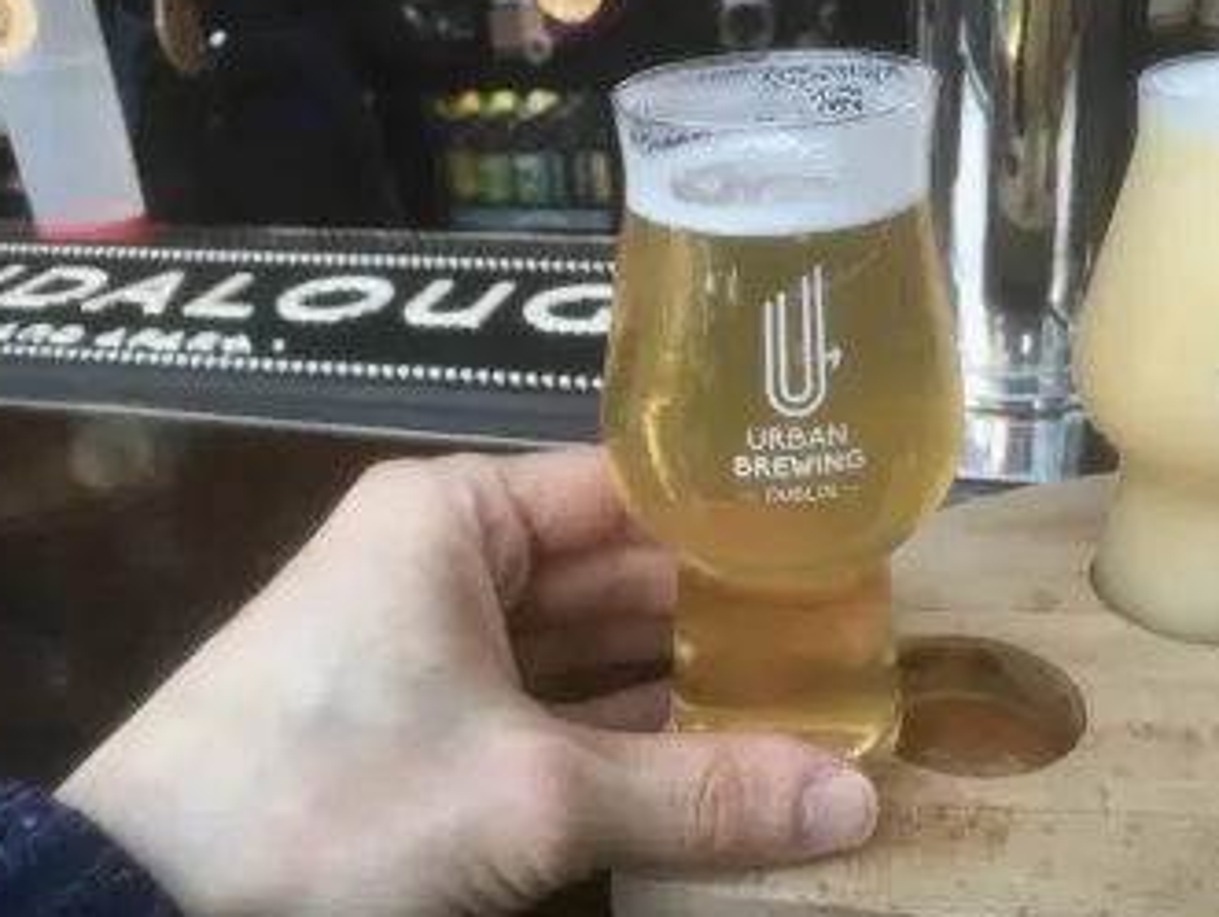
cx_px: 626
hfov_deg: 52.6
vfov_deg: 40.8
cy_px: 446
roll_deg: +4.9
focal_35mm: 35
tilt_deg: -27.2
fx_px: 1234
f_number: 2.2
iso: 25
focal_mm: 4.15
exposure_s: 1/33
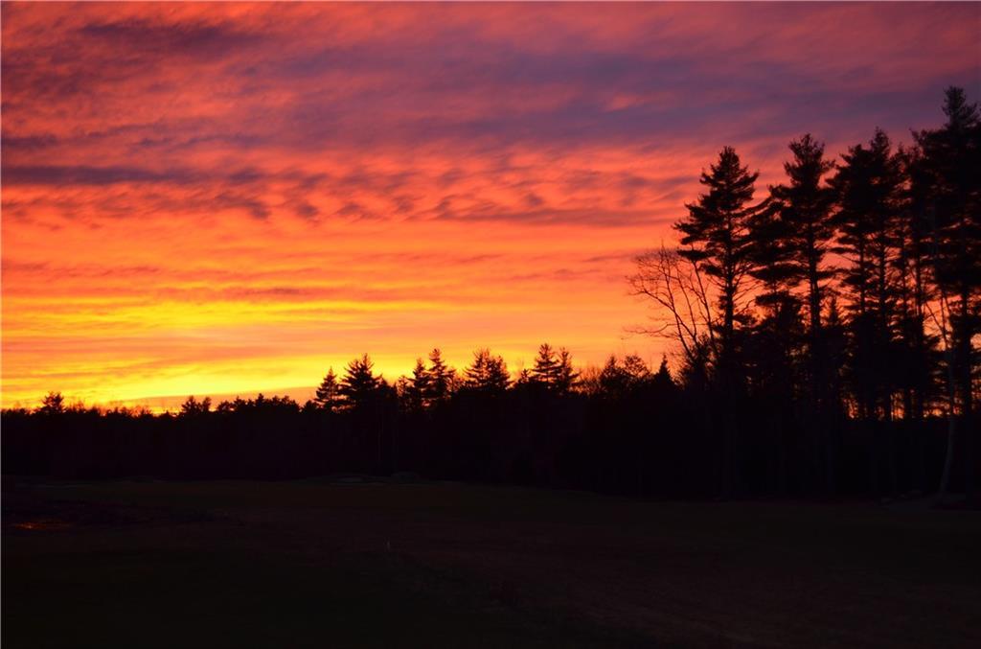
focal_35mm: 48
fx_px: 1305
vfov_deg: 27.9
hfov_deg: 41.2
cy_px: 324
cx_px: 490
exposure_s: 1/60
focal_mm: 32
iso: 450
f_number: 4.8
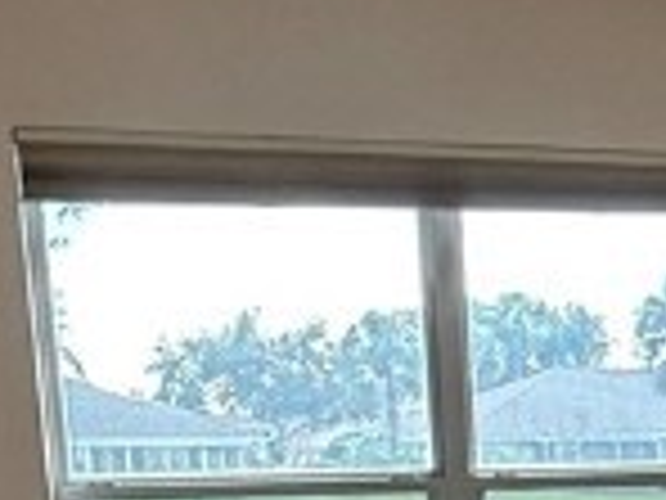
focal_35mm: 97
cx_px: 824
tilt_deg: -7.4
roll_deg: +2.3
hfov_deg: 19.0
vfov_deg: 14.0
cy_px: 811
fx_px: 1866
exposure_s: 1/99
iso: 50
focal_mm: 2.22
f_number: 2.2
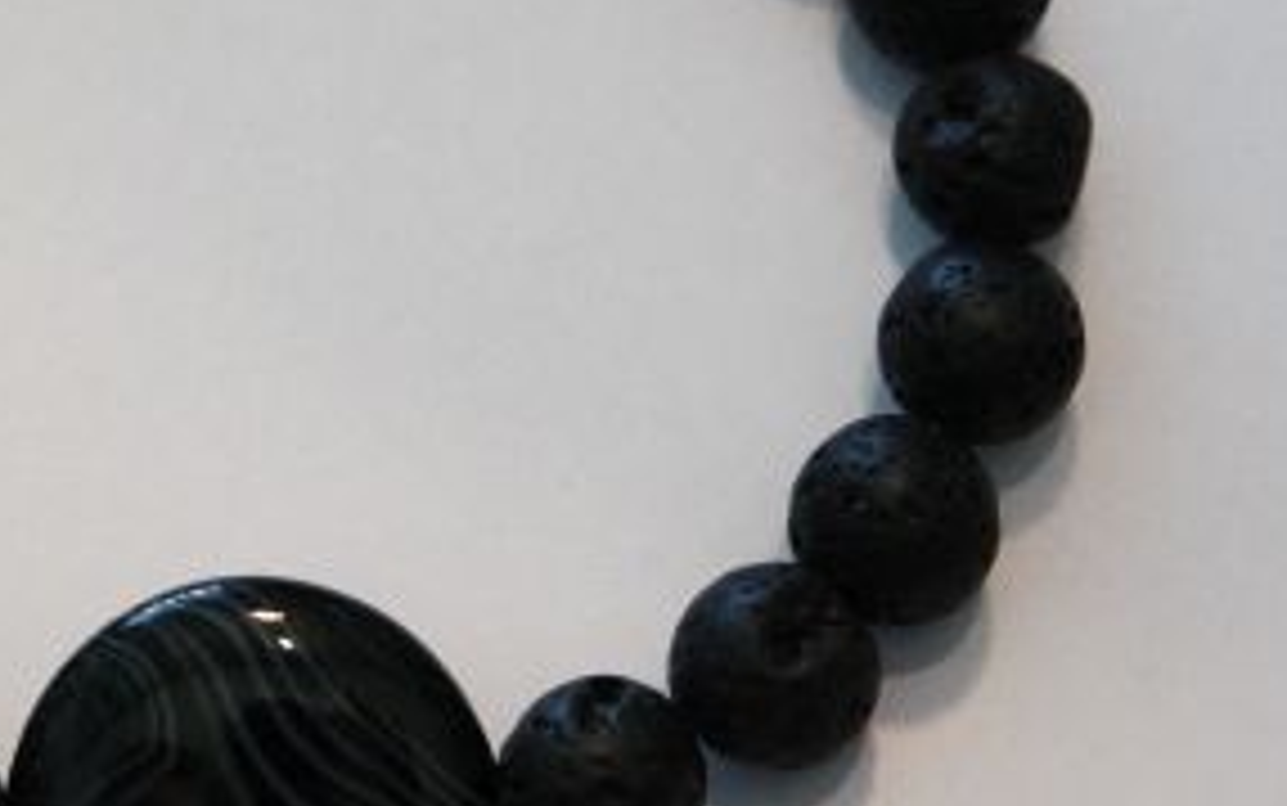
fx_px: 4948
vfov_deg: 9.3
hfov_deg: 14.7
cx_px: 171
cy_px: 230
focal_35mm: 141
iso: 1600
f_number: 5.6
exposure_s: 1/60
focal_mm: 43
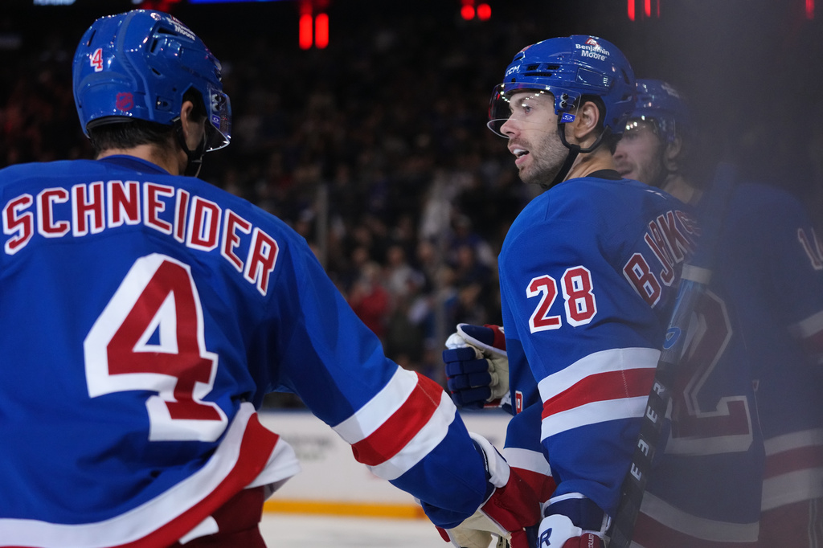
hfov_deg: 28.9
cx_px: 412
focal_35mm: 70
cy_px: 274
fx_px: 1600
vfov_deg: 19.4
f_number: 2.8
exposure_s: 1/3200
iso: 4000
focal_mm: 70
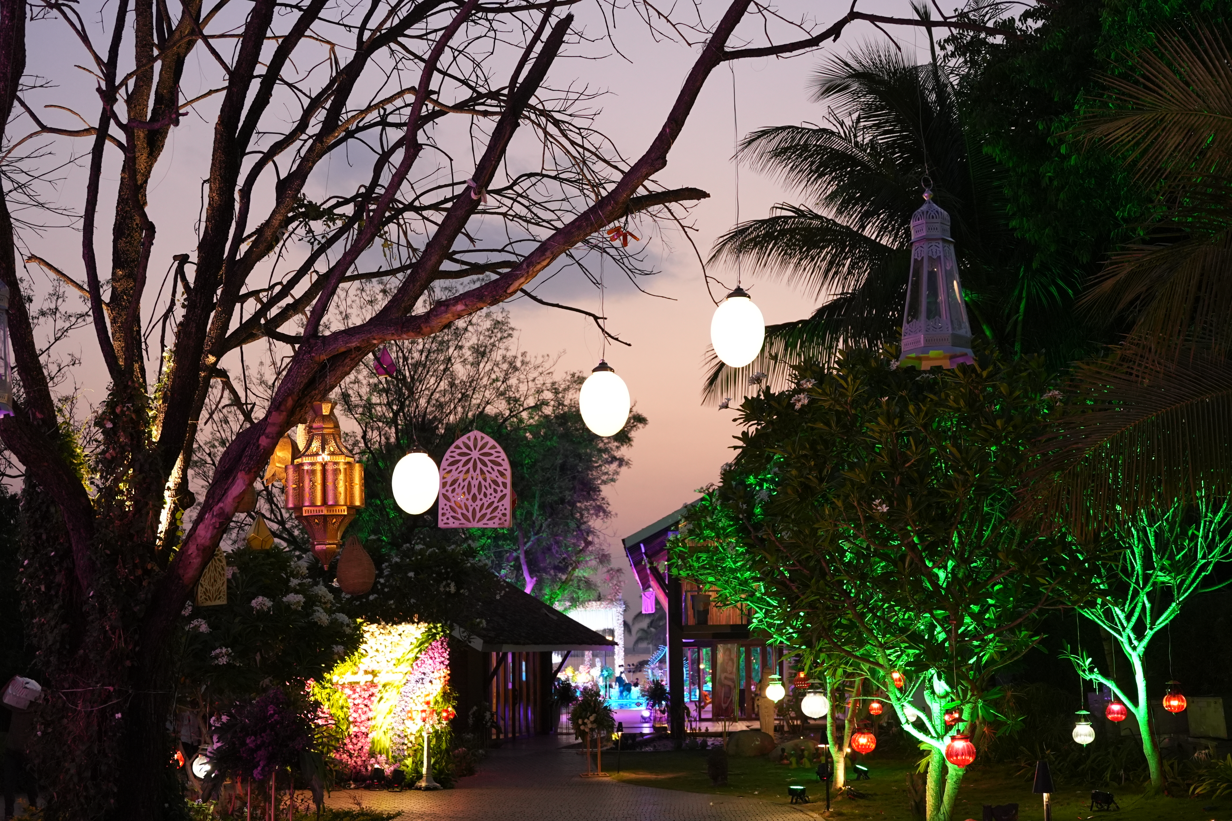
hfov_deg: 53.1
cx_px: 616
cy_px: 410
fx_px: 1232
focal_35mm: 36
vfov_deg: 36.9
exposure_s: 1/100
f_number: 2.8
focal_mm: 24
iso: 1600
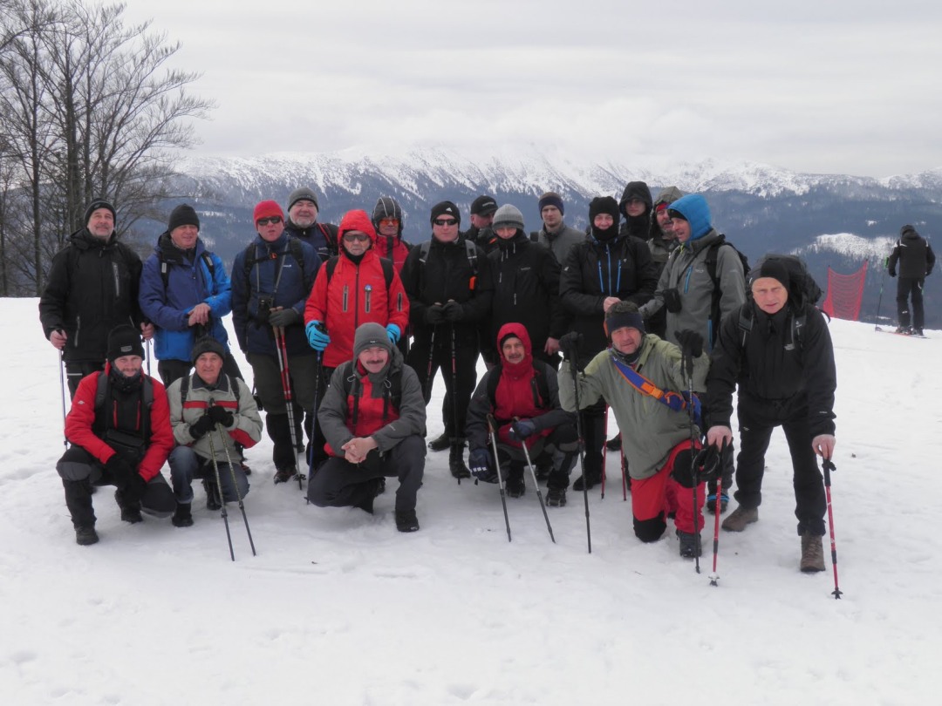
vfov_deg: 36.8
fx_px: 1061
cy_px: 353
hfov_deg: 47.9
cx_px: 471
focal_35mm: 39
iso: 50
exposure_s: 1/200
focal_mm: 7.1
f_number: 5.7
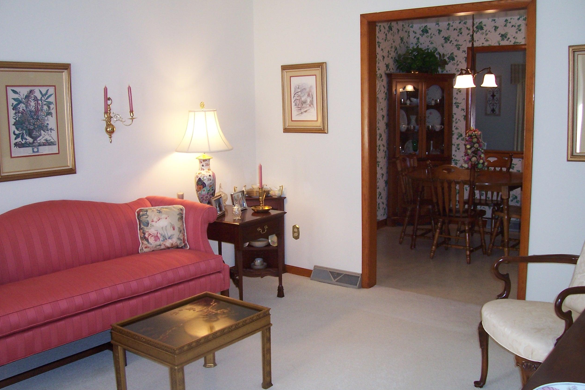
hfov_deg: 53.1
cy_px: 180
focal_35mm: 36
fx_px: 585
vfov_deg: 36.8
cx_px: 292
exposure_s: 1/60
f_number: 2.7
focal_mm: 5.6
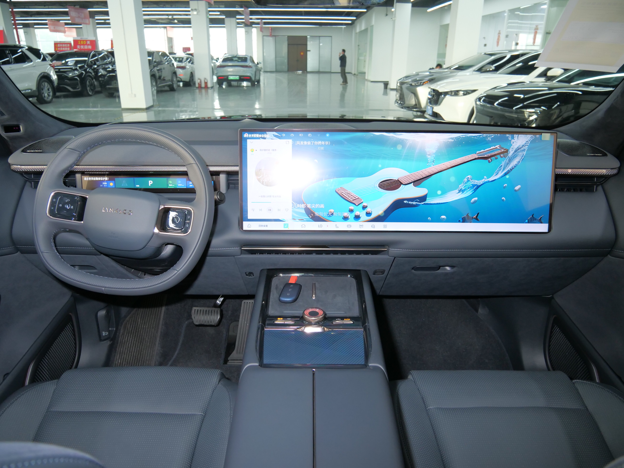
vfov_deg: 56.8
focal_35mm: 24
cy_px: 234
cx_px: 312
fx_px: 433
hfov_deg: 71.6
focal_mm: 12
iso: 800
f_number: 3.5
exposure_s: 1/40
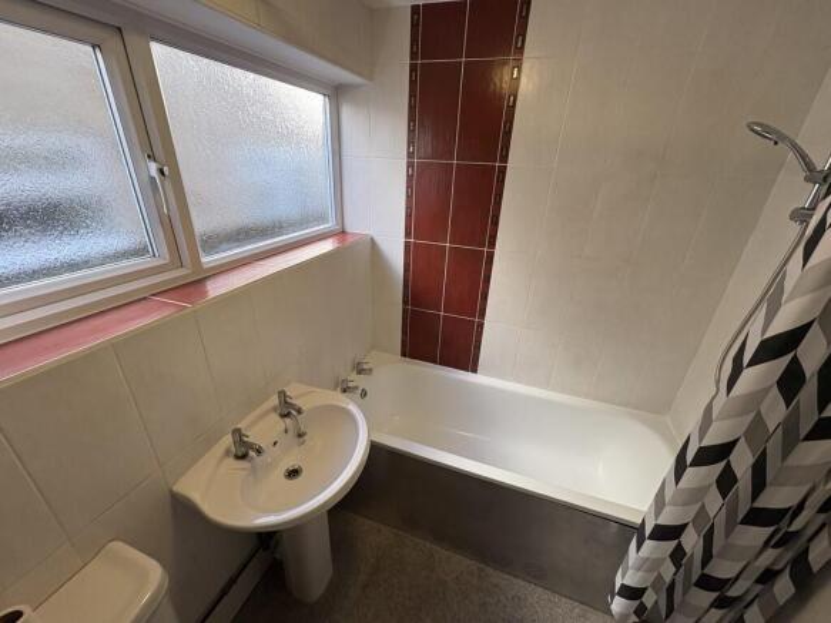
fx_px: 336
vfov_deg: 85.7
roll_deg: -2.1
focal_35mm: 14
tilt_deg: -24.4
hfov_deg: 102.1
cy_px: 312
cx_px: 416
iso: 200
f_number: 2.2
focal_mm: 2.22
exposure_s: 1/100
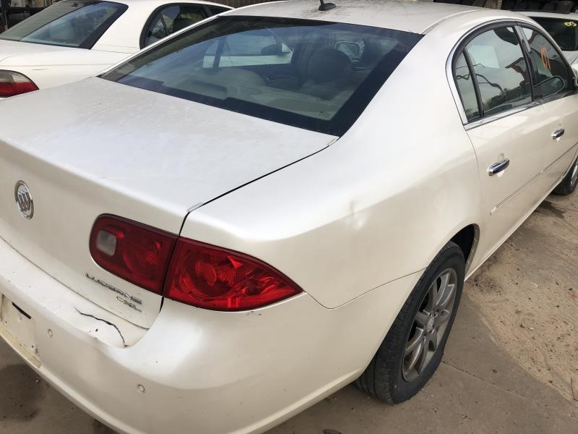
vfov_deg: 49.7
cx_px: 289
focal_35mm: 28
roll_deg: -1.2
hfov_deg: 63.4
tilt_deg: -23.3
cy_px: 217
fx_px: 468
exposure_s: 1/1091
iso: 20
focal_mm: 3.99
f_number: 1.8
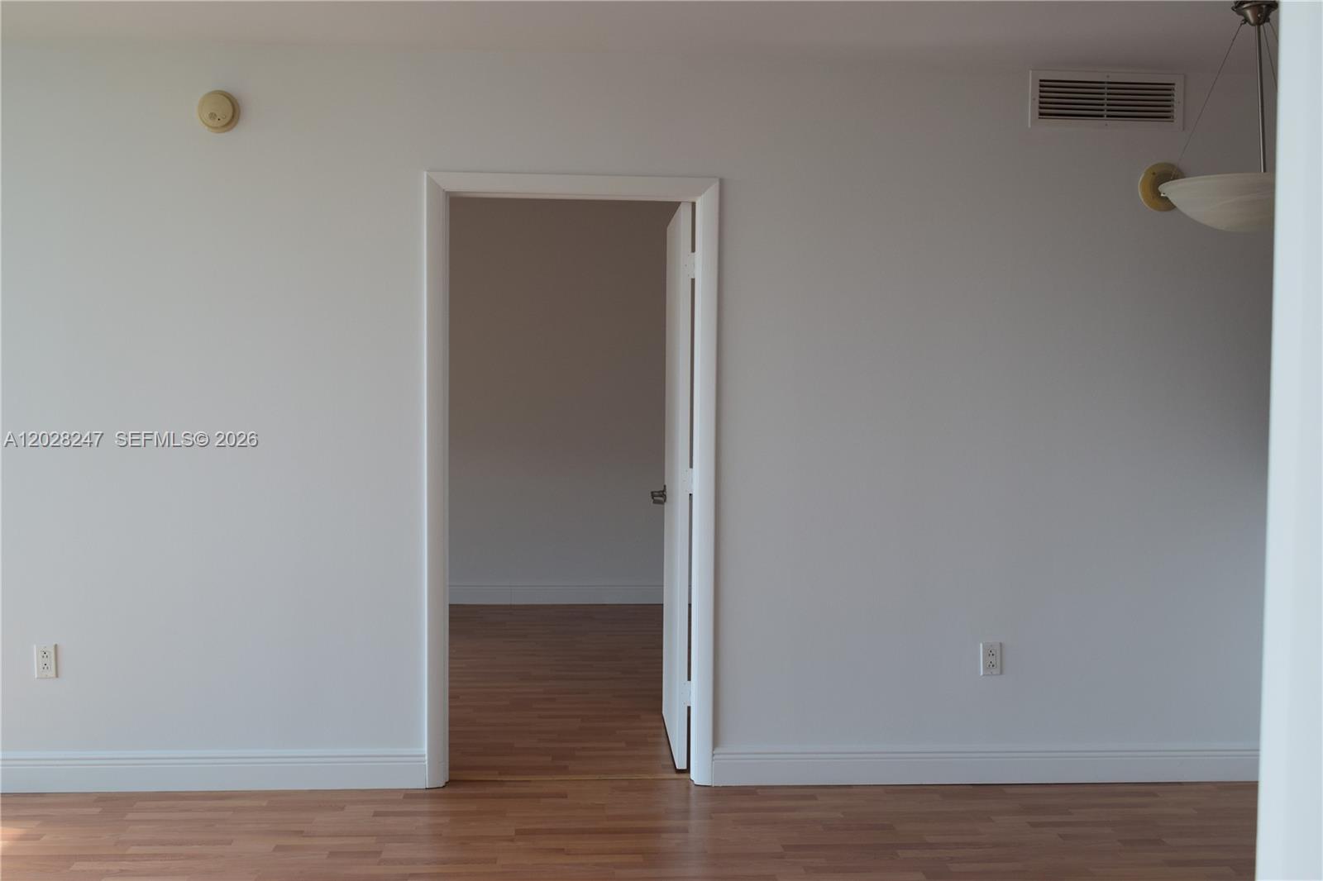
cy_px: 440
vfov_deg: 35.5
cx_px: 662
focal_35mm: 38
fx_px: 1378
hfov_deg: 51.3
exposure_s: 1/125
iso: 400
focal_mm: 25
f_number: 9
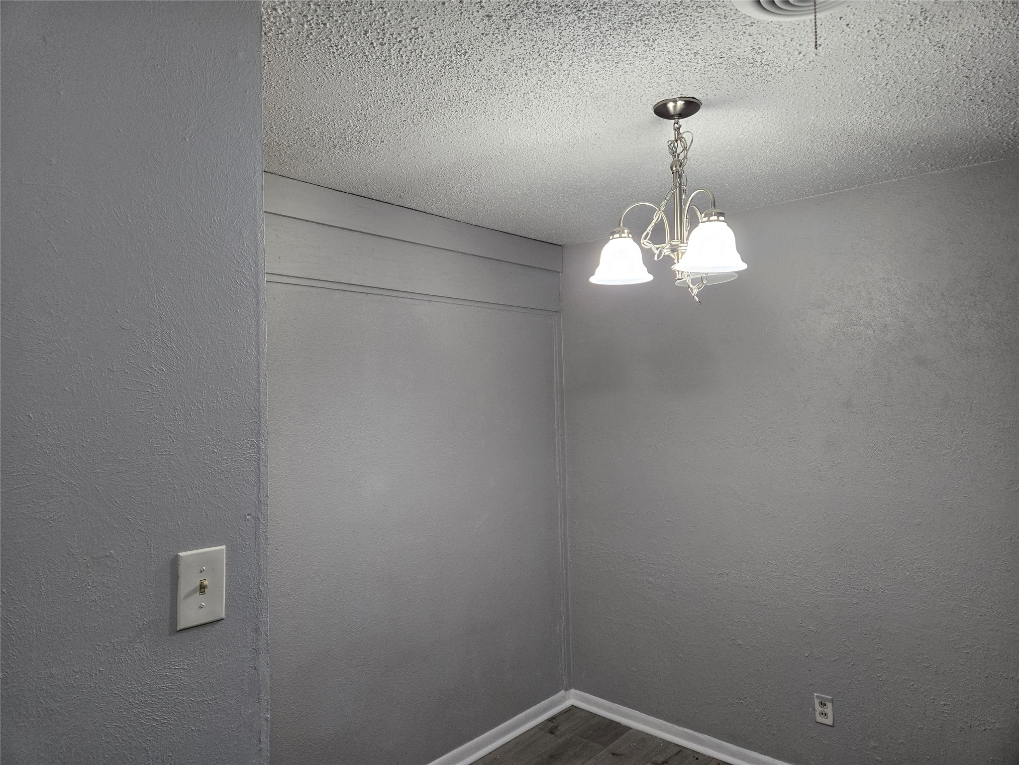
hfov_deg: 73.9
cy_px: 382
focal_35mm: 23
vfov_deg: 58.9
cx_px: 510
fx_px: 677
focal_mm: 5.4
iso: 250
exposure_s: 1/120
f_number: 1.8
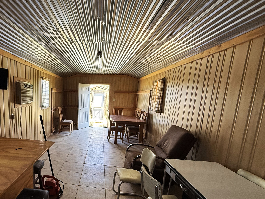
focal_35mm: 21
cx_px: 73
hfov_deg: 74.5
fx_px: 161
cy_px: 120
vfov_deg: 62.8
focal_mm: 2.22
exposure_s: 1/99
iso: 200
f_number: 2.2
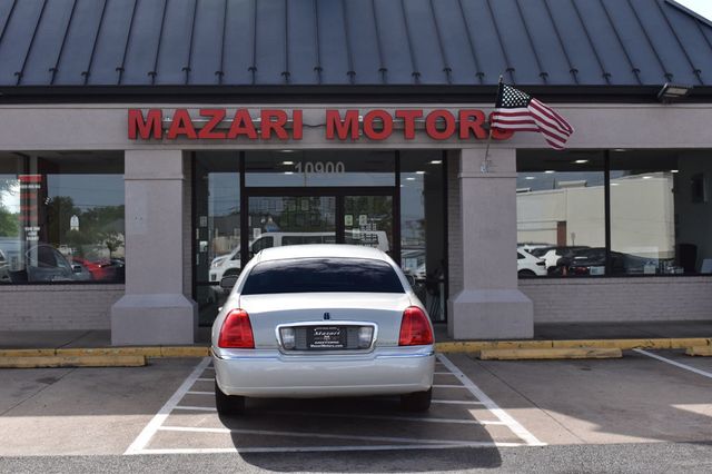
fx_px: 919
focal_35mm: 46
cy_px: 237
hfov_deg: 42.3
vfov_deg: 28.9
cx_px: 356
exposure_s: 1/400
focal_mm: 31
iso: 400
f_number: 11
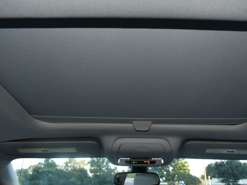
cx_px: 139
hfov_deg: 59.8
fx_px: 214
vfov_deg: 46.8
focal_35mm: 30
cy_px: 94
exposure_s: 1/125
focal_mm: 18
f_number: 5.6
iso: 800
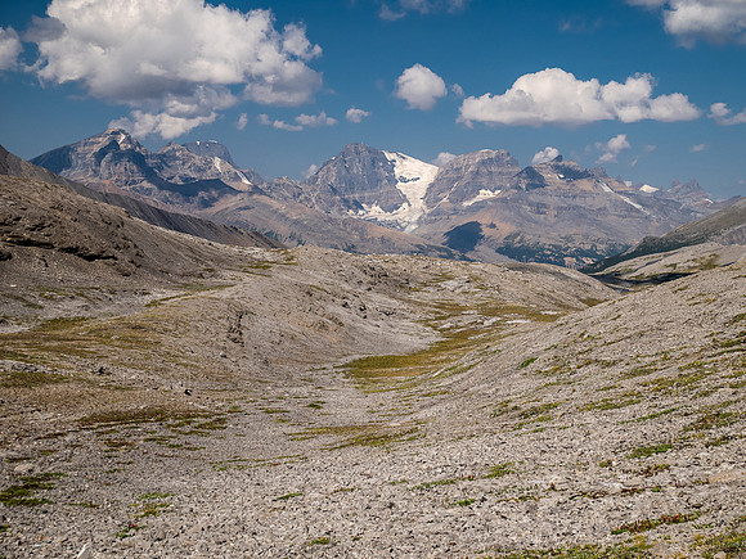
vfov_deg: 22.9
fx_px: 1379
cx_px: 373
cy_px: 280
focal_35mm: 64
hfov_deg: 30.3
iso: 200
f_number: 8
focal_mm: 32
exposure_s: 1/400
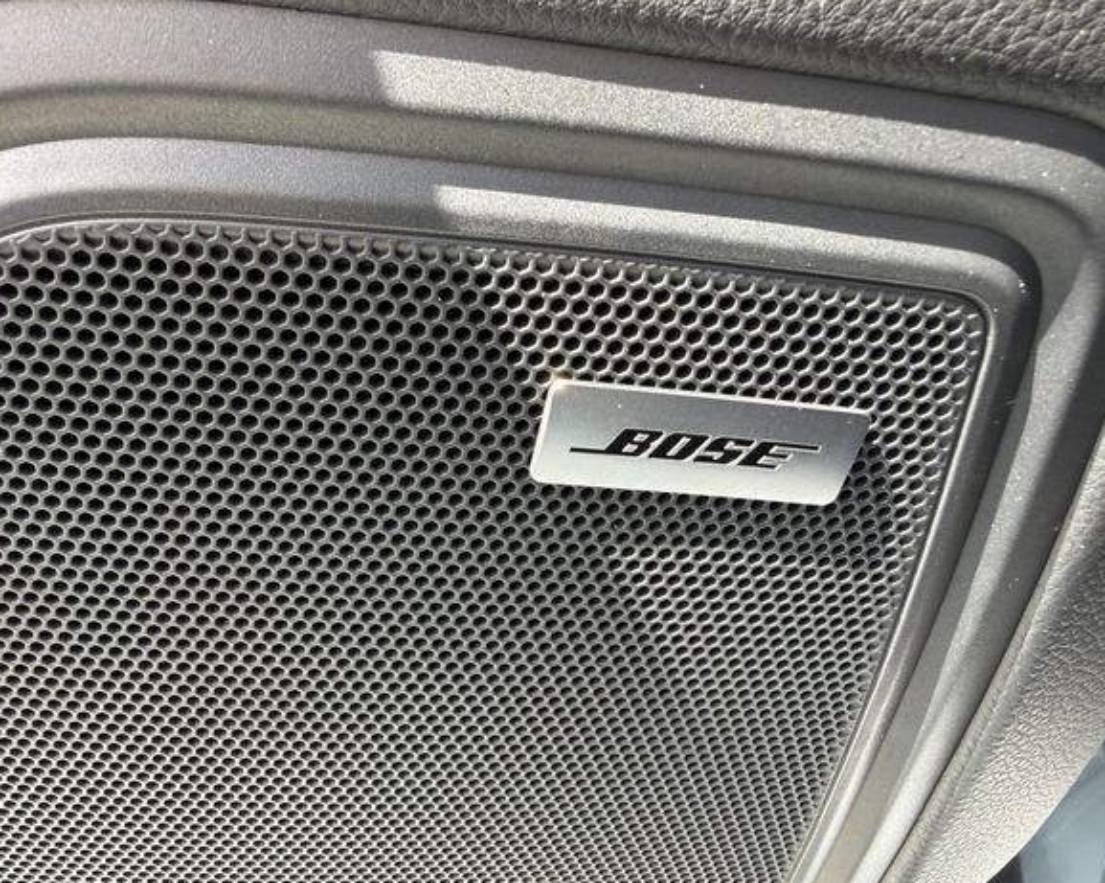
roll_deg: -4.3
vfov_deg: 54.9
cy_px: 441
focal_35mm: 26
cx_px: 498
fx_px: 850
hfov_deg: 65.9
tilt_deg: -35.8
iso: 64
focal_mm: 2.22
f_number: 2.2
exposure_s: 1/99
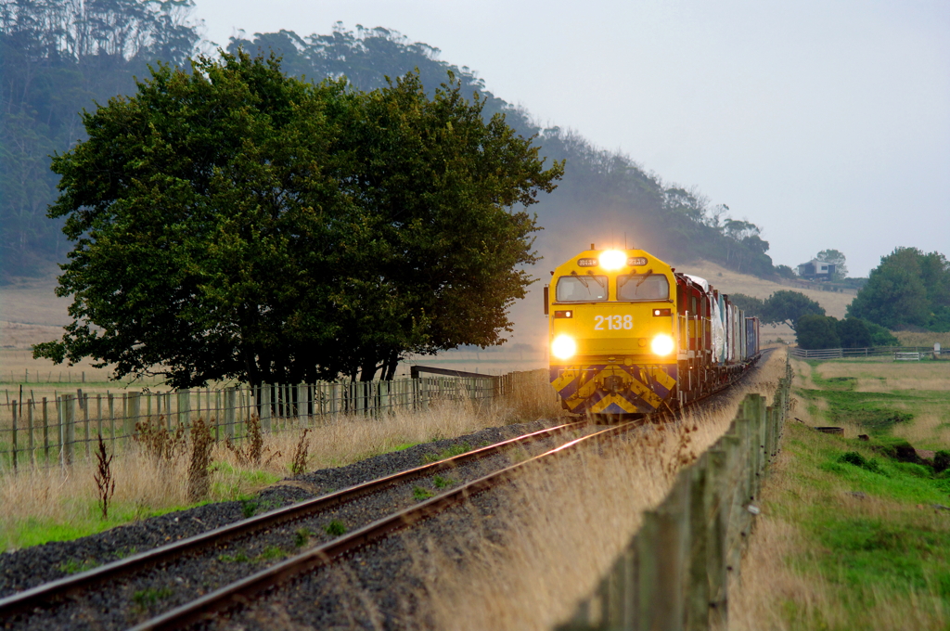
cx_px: 475
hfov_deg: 8.1
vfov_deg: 5.4
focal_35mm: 255
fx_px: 6721
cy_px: 316
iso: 400
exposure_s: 1/160
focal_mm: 170
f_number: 4.5
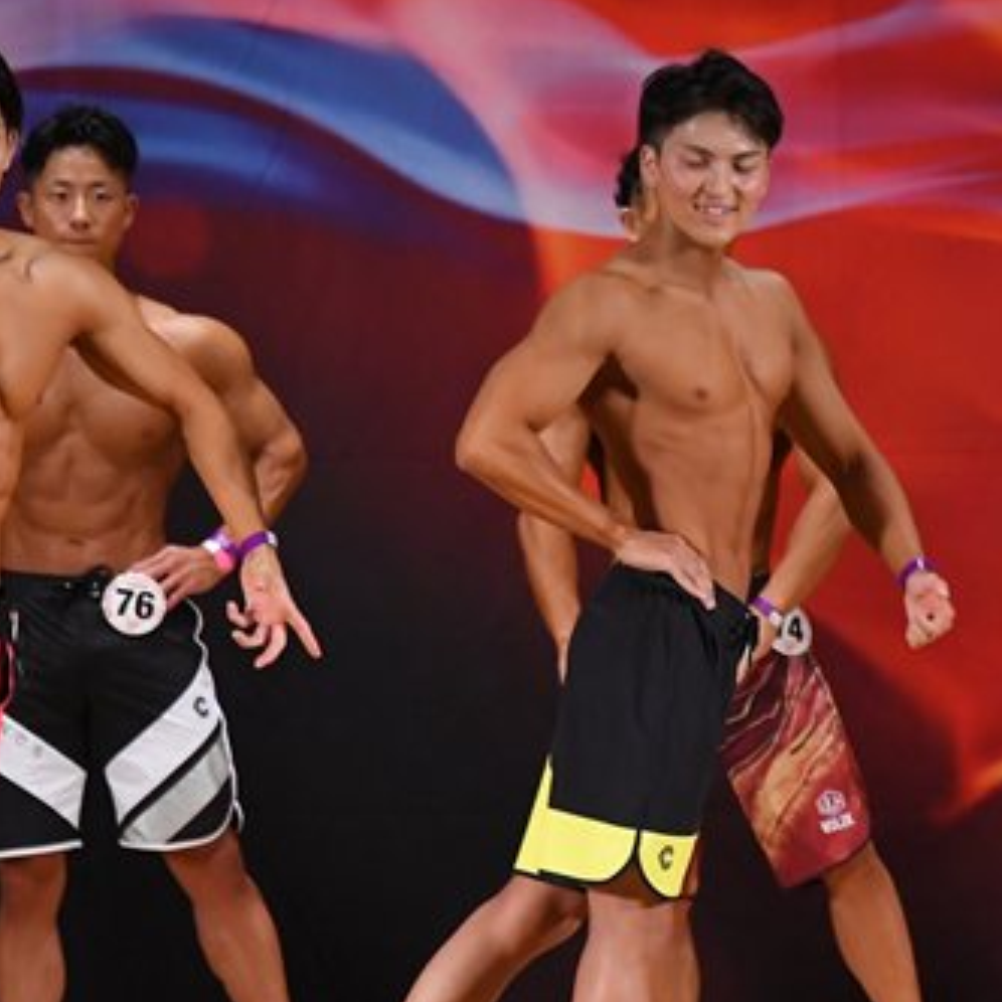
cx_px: 877
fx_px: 14606
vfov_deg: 3.9
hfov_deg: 3.9
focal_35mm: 446
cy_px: 700
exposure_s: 1/400
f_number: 5.6
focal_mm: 150
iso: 3200
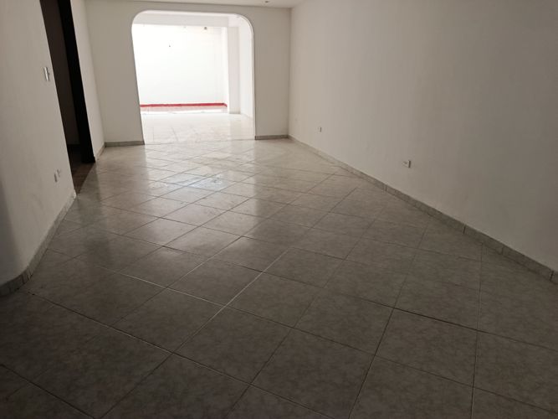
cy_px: 210
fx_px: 387
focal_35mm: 24
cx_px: 279
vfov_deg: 56.8
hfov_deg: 71.6
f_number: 1.7
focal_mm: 5.24
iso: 327
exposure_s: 1/120
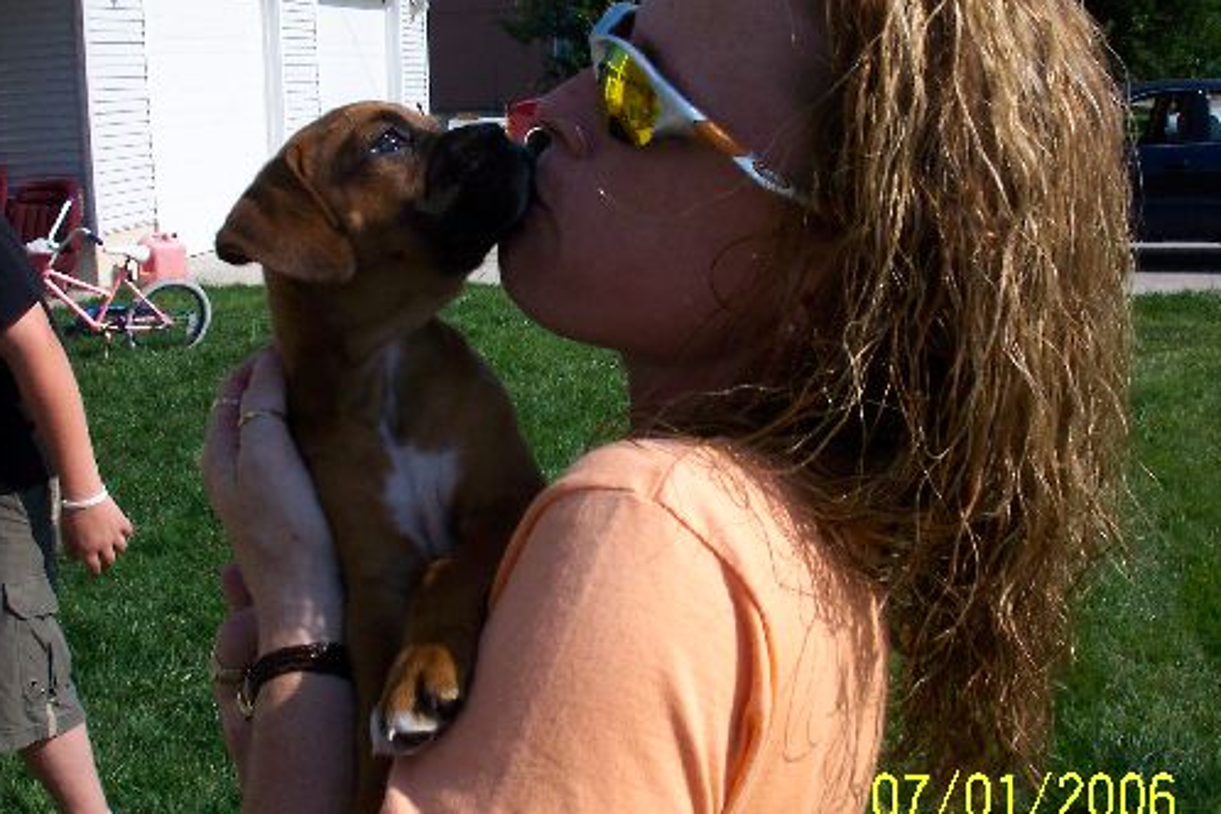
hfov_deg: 43.6
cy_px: 362
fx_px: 1526
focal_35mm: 45
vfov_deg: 29.8
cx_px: 557
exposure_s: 1/250
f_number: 9.5
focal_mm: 7.5
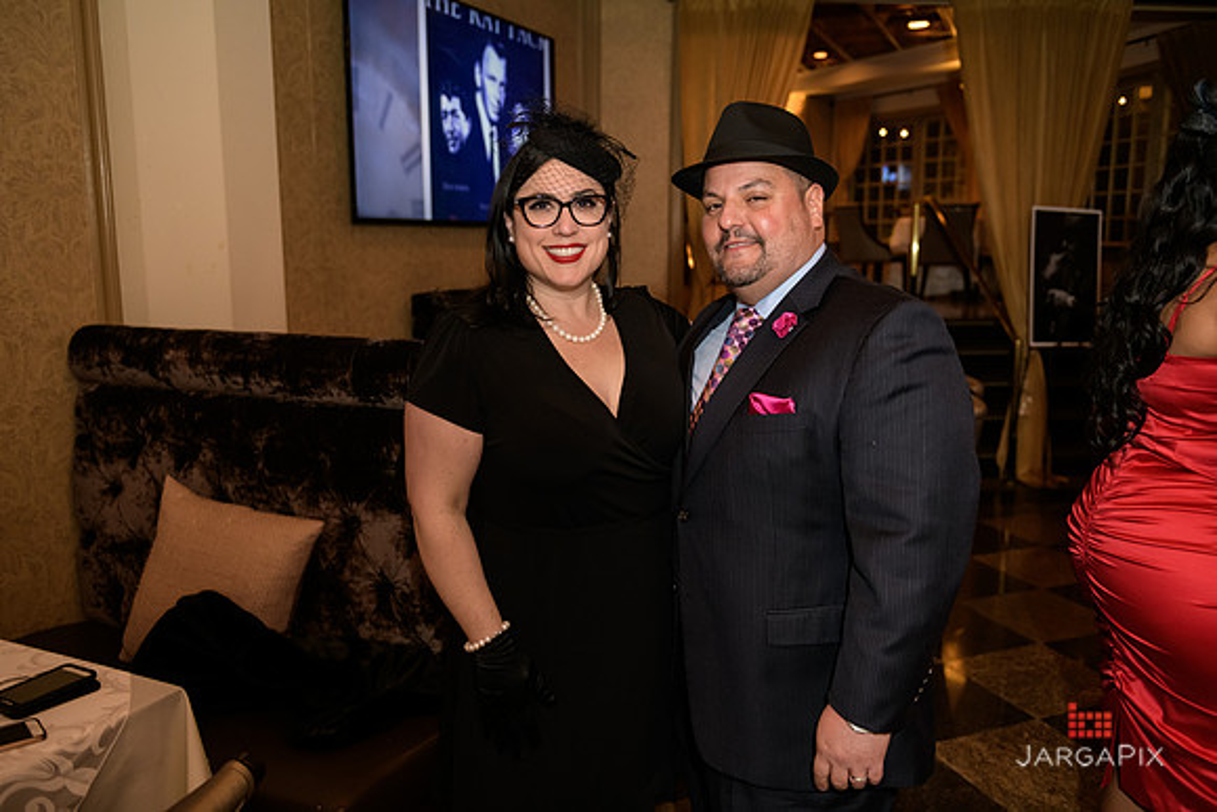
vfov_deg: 45.0
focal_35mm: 29
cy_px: 406
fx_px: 981
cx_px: 608
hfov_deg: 63.6
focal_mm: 29
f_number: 3.2
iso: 1600
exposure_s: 1/125
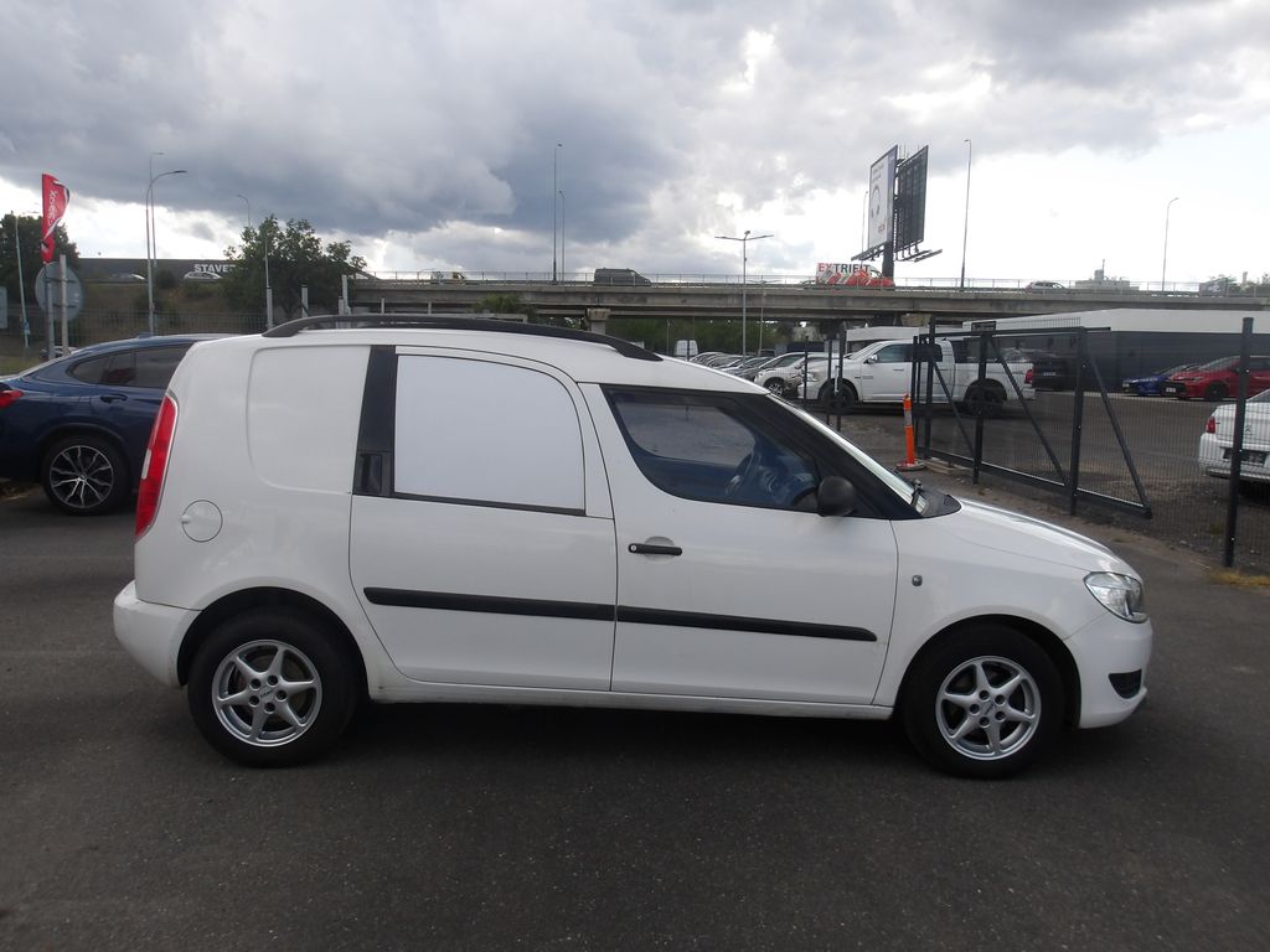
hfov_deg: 65.3
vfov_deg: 51.4
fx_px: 991
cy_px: 476
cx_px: 635
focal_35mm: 27
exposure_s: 1/872
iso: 100
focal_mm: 4.9
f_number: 3
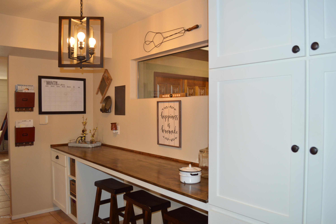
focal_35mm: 27
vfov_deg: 47.8
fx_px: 252
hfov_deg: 67.4
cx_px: 168
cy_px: 112
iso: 400
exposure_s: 1/60
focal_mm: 18
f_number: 3.5
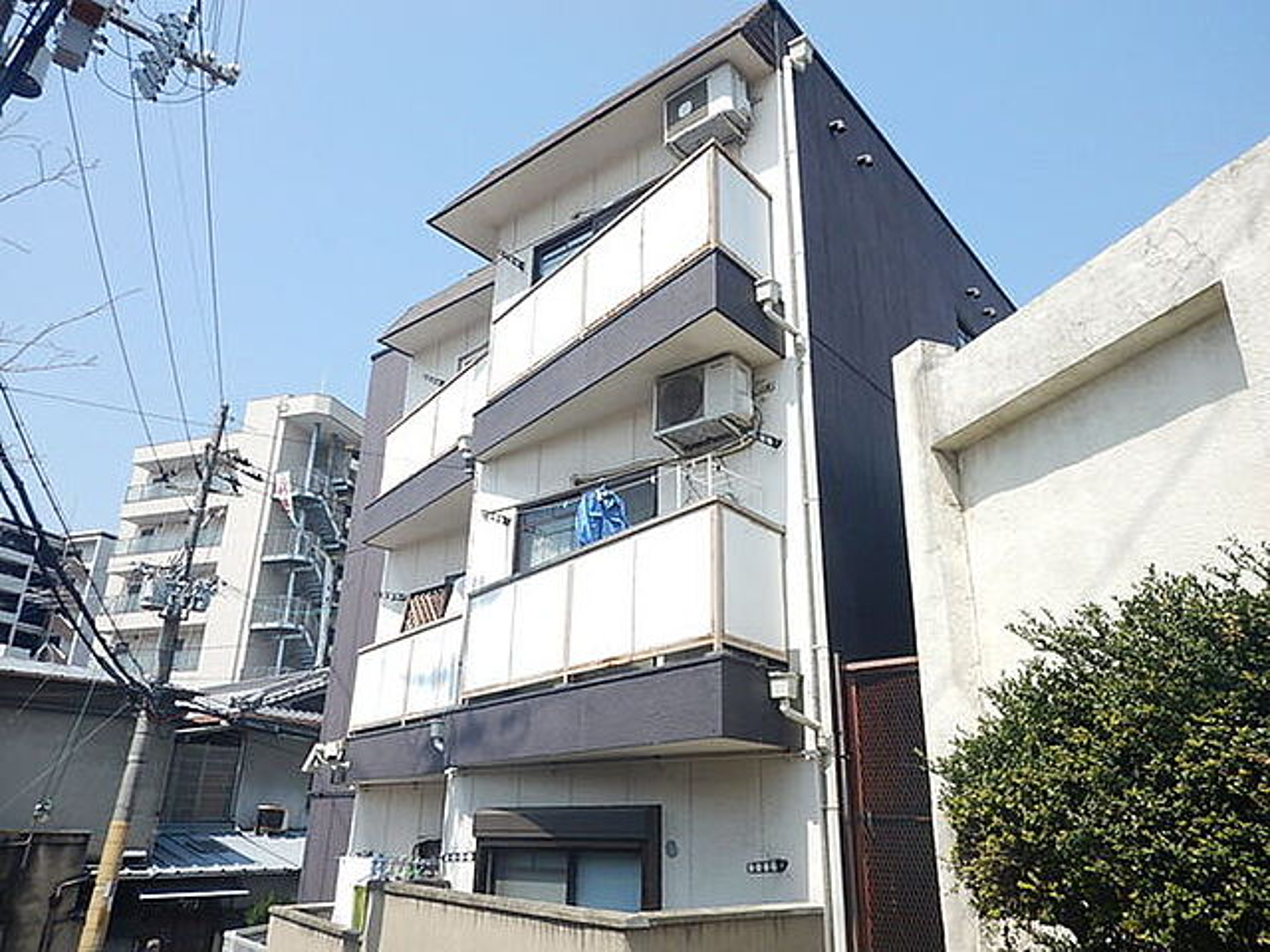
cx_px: 635
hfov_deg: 71.6
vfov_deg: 56.8
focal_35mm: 24
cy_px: 476
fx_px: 881
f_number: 4.1
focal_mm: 4.3
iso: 125
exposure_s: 1/800
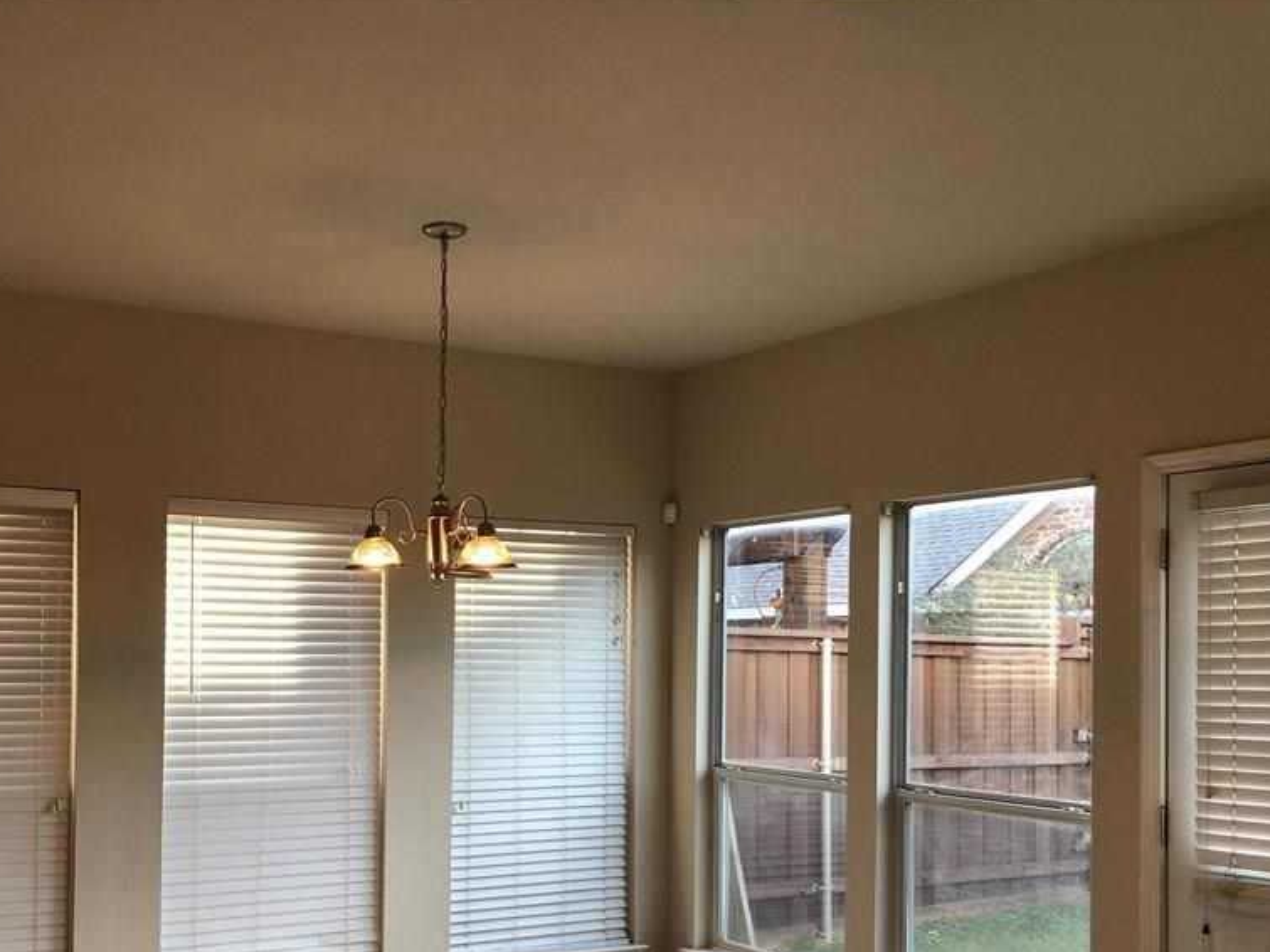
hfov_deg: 48.4
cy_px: 636
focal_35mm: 38
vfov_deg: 37.3
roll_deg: -1.2
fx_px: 1394
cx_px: 458
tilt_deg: +1.4
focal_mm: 4
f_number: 1.8
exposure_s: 1/40
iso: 25
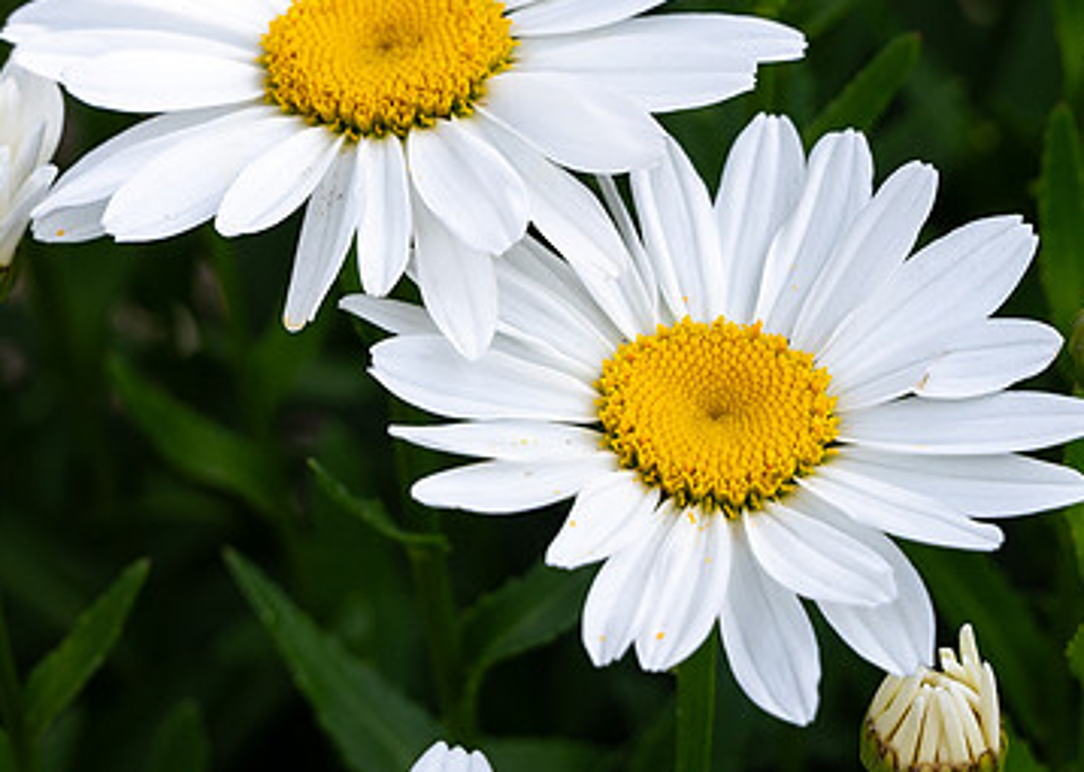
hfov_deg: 10.9
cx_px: 304
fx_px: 5690
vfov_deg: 7.7
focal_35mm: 185
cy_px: 59
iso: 100
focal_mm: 70
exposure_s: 1/320
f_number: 8
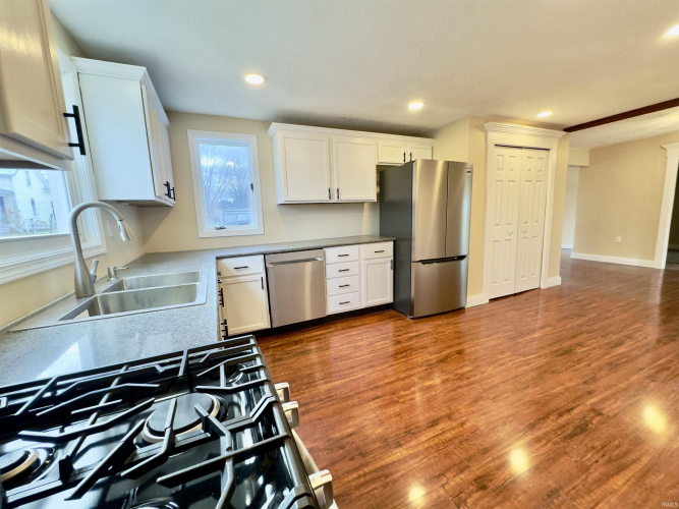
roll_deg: +2.2
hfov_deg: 102.1
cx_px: 340
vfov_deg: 85.7
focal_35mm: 14
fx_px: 275
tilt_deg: -9.1
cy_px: 254
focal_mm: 2.22
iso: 125
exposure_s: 1/120
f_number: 2.2
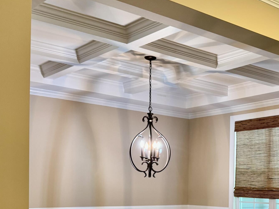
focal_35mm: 54
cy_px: 196
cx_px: 213
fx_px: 435
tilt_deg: -1.9
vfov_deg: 26.0
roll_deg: -1.1
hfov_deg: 34.7
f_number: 1.78
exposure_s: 1/60
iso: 250
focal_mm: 6.76
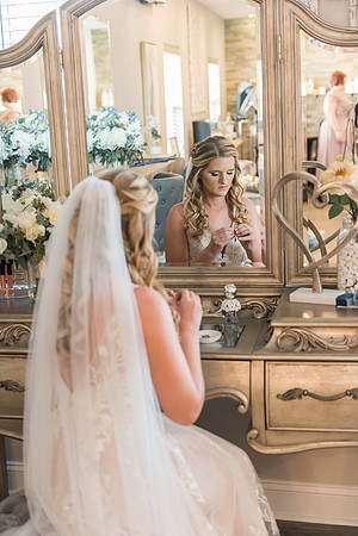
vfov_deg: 36.2
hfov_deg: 24.6
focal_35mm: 55
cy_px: 268
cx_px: 179
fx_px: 820
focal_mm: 55
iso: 1000
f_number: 2.8
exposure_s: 1/60
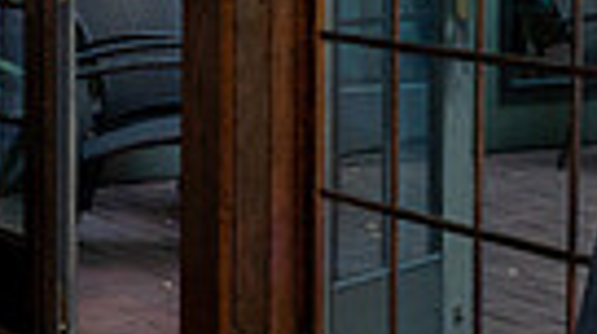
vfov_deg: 8.3
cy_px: -121
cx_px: 303
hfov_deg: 15.0
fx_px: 2260
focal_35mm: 143
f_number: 5.6
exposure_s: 1/200
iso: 2000
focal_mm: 32
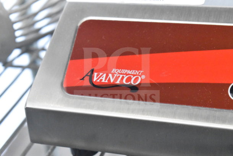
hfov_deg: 24.6
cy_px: 78
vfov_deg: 16.6
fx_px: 534
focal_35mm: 82
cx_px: 116
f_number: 5.6
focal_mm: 55
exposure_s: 1/100
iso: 14400
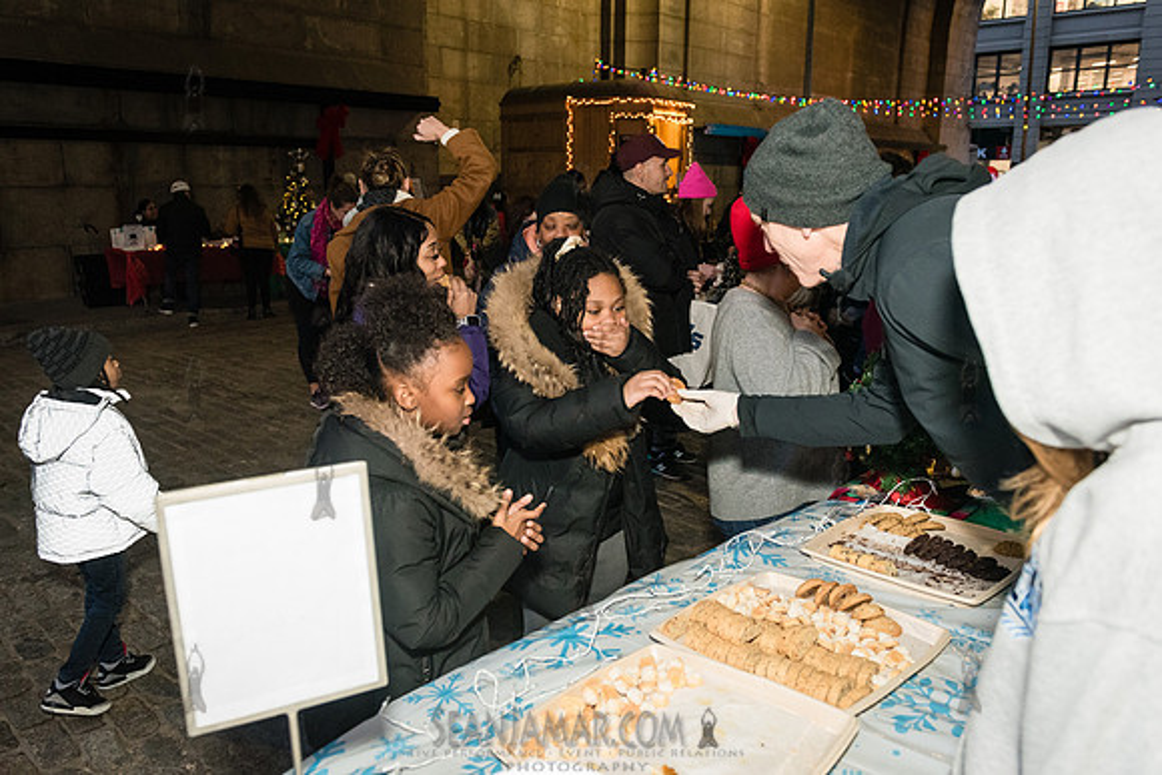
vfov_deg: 47.4
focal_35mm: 27
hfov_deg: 66.6
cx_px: 564
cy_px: 388
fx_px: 884
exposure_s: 1/160
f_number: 3.5
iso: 4000
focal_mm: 26
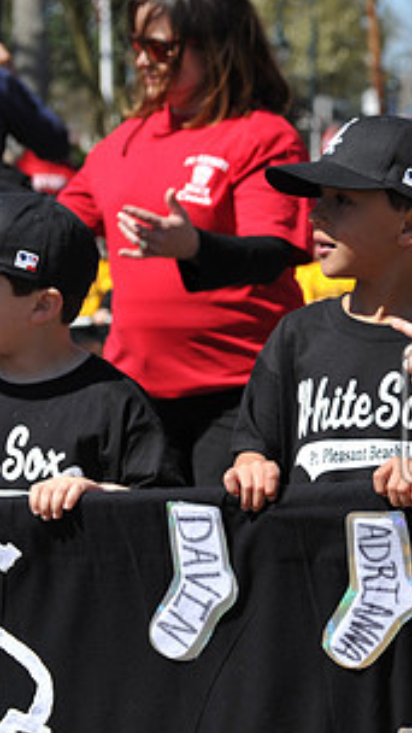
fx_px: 2719
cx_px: 689
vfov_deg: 15.3
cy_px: 429
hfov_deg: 8.4
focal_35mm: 140
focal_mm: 70
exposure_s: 1/800
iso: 200
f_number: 5
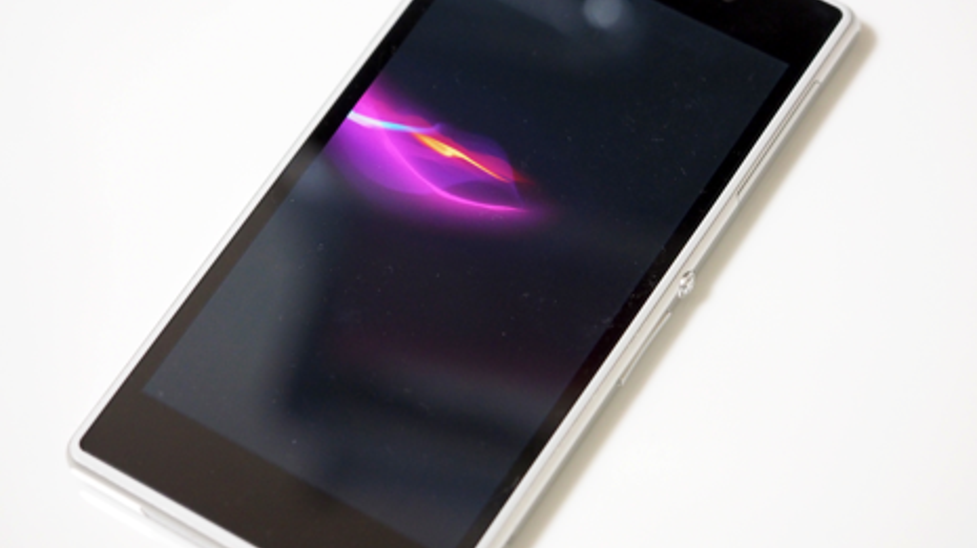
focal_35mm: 135
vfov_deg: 9.0
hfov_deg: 15.9
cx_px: 500
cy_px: 244
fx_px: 3496
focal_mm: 60
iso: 1600
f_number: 2.8
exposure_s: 1/30
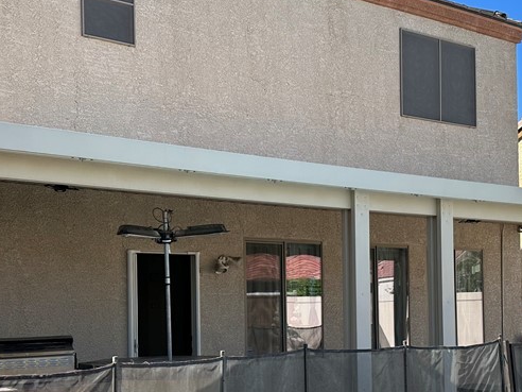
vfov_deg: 28.6
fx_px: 754
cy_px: 299
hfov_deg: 38.2
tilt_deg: +1.4
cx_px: 280
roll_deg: +0.8
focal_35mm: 50
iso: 80
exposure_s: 1/2591
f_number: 1.78
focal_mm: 6.86
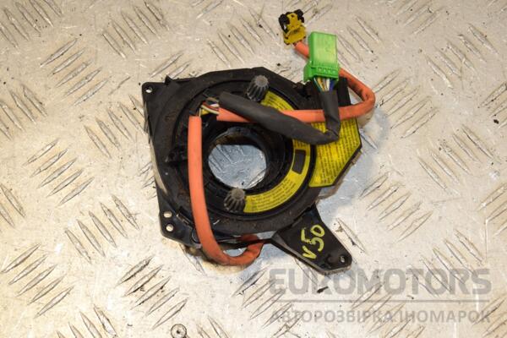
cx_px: 254
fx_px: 951
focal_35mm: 68
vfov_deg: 20.2
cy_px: 169
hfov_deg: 29.9
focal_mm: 45
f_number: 10
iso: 800
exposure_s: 1/200
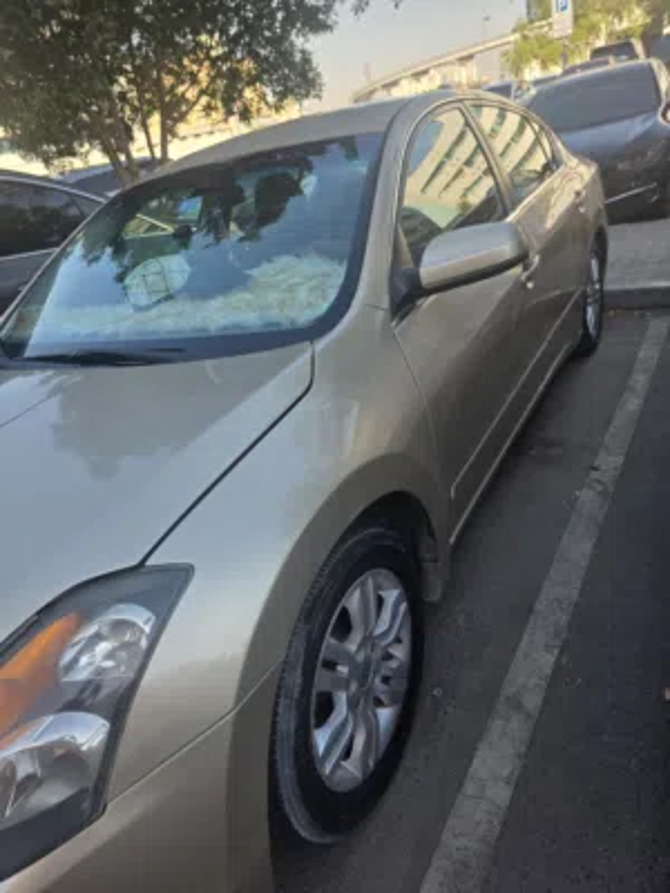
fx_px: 594
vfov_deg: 73.9
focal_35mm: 23
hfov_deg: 58.9
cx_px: 335
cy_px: 446
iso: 80
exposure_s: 1/1588
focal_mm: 6.3
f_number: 1.7
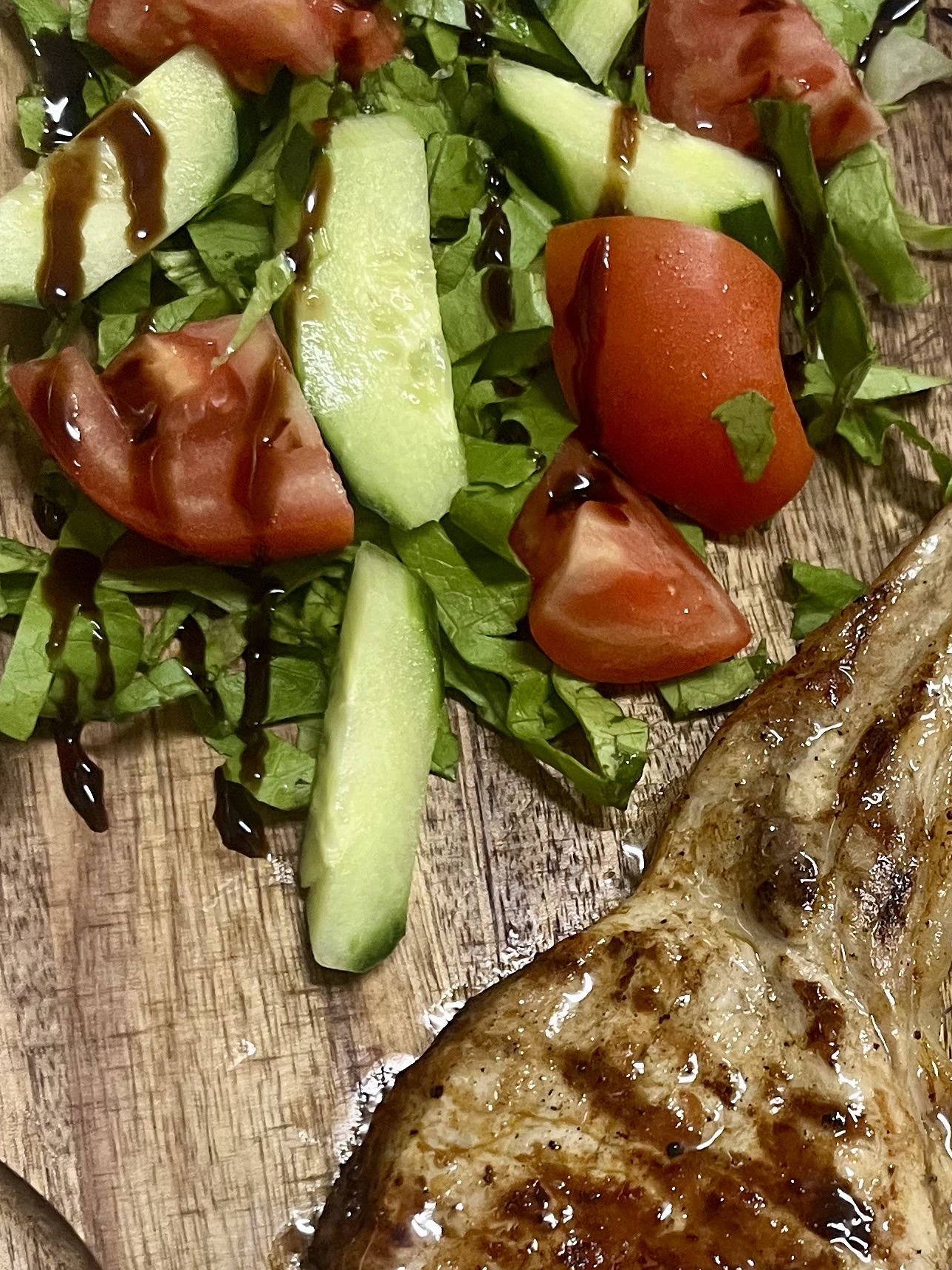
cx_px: 822
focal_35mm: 61
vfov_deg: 31.2
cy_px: 943
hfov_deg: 23.5
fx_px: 2237
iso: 200
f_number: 1.6
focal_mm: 5.1
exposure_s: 1/50
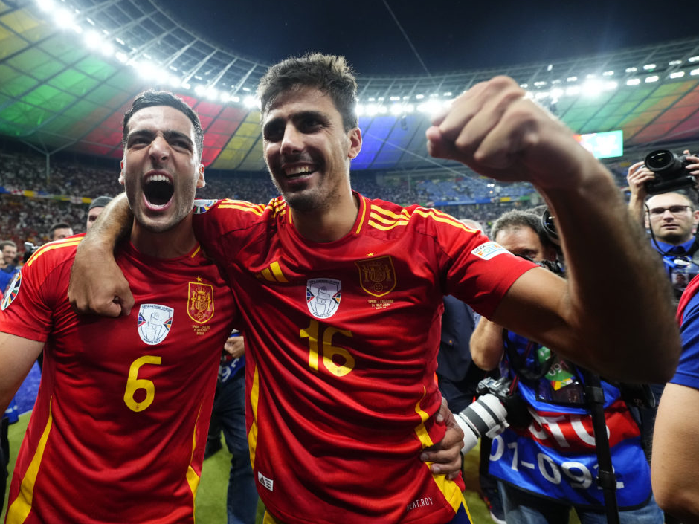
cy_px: 248
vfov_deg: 85.6
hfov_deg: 100.6
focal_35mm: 14
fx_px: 283
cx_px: 277
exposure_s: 1/640
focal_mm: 12
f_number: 2.8
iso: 3200
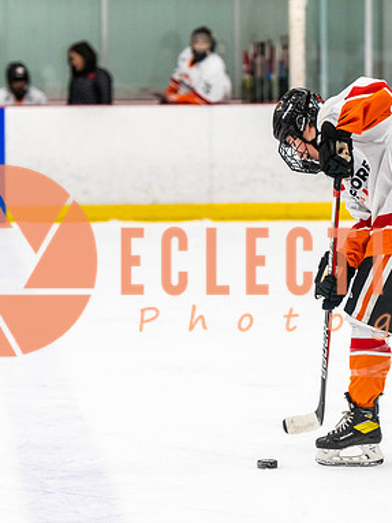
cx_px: 362
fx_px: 3067
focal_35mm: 203
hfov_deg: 7.3
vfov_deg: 9.7
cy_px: 262
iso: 1800
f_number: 2.8
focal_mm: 110
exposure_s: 1/640
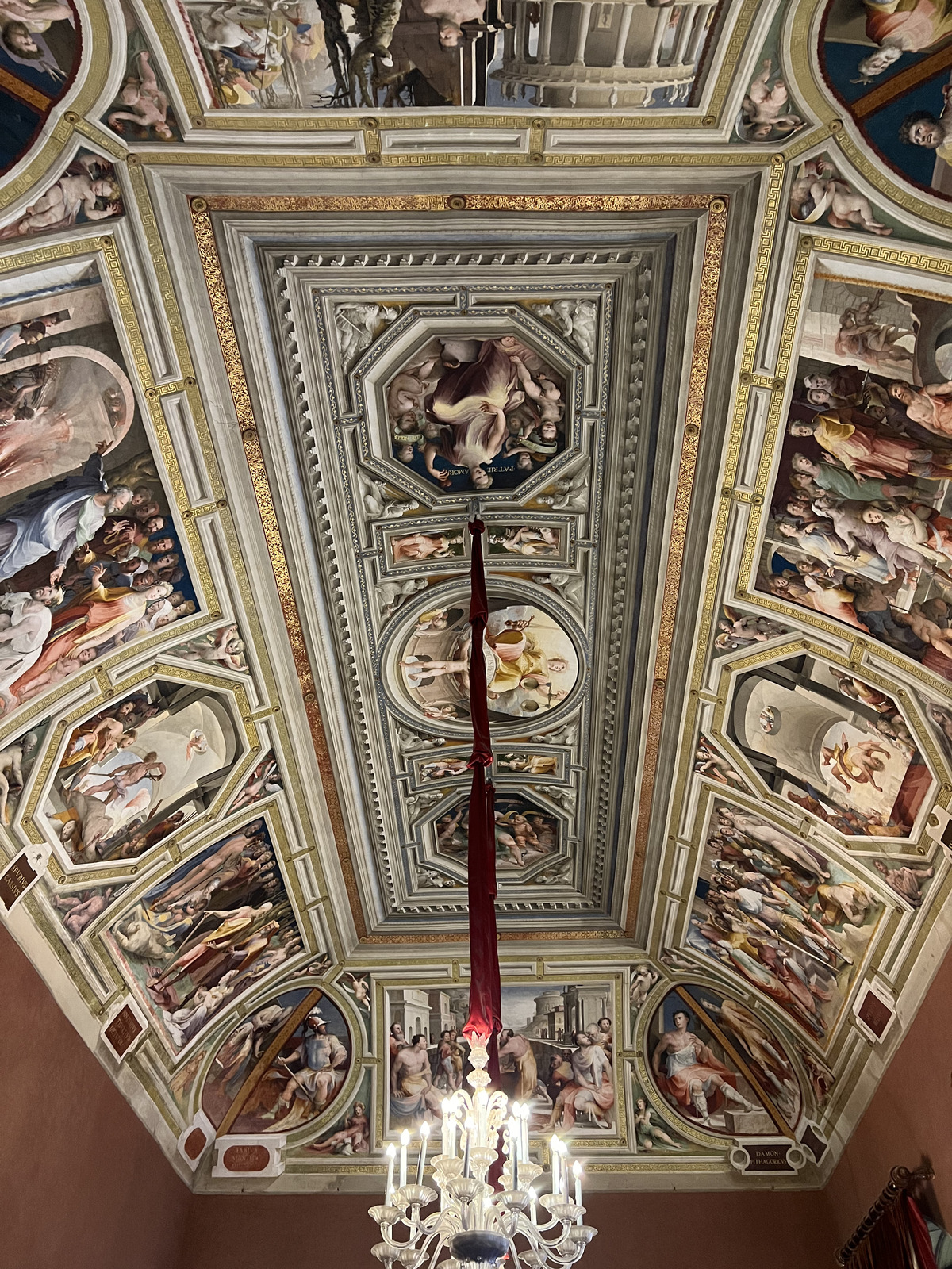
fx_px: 953
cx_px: 476
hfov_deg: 53.1
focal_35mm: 26
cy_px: 634
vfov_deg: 67.3
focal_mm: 5.7
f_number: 1.5
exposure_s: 1/33
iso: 500
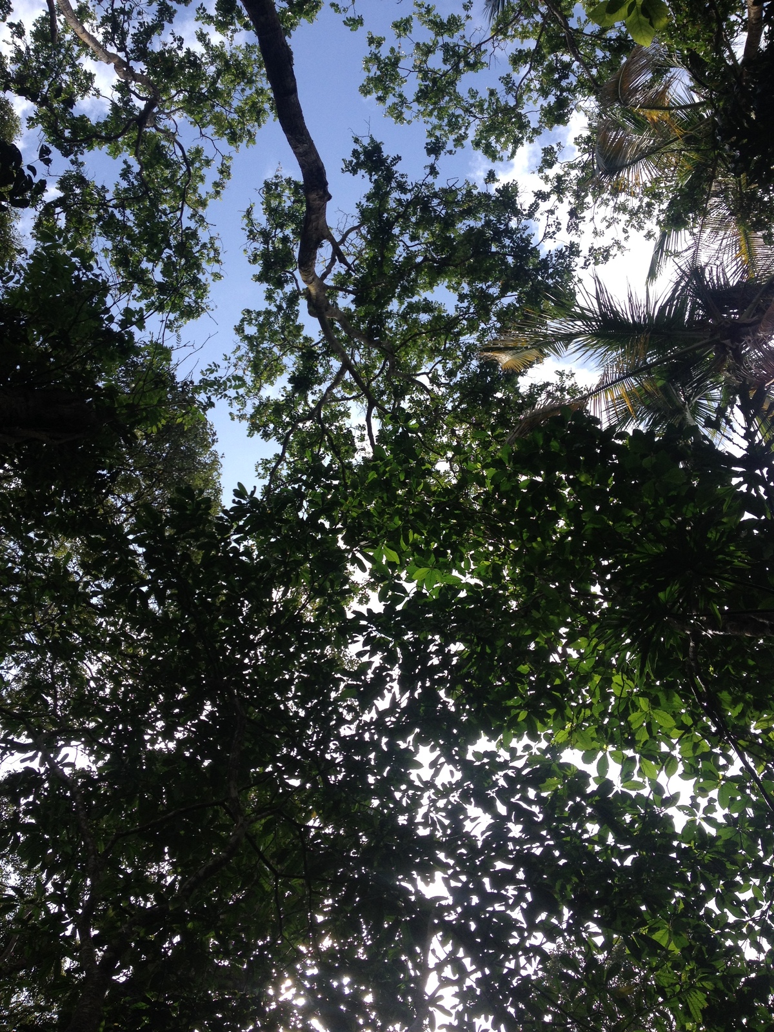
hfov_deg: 40.7
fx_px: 1043
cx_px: 387
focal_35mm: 35
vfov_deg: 52.6
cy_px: 516
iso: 50
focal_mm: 4.28
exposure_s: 1/1227
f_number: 2.4
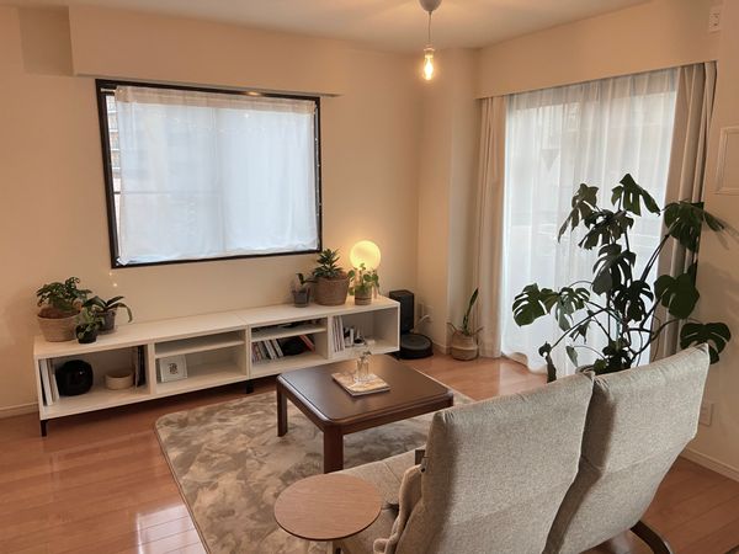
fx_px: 555
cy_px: 277
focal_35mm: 26
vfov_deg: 53.1
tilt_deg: -9.7
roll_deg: -0.7
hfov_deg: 67.3
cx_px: 370
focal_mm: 4.25
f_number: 1.8
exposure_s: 1/50
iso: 160
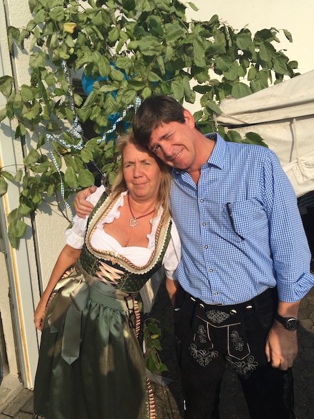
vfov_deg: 61.7
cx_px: 157
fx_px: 351
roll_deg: +1.9
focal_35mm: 29
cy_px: 210
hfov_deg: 48.2
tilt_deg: -14.7
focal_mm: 4.15
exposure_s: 1/2639
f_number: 2.2
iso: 32
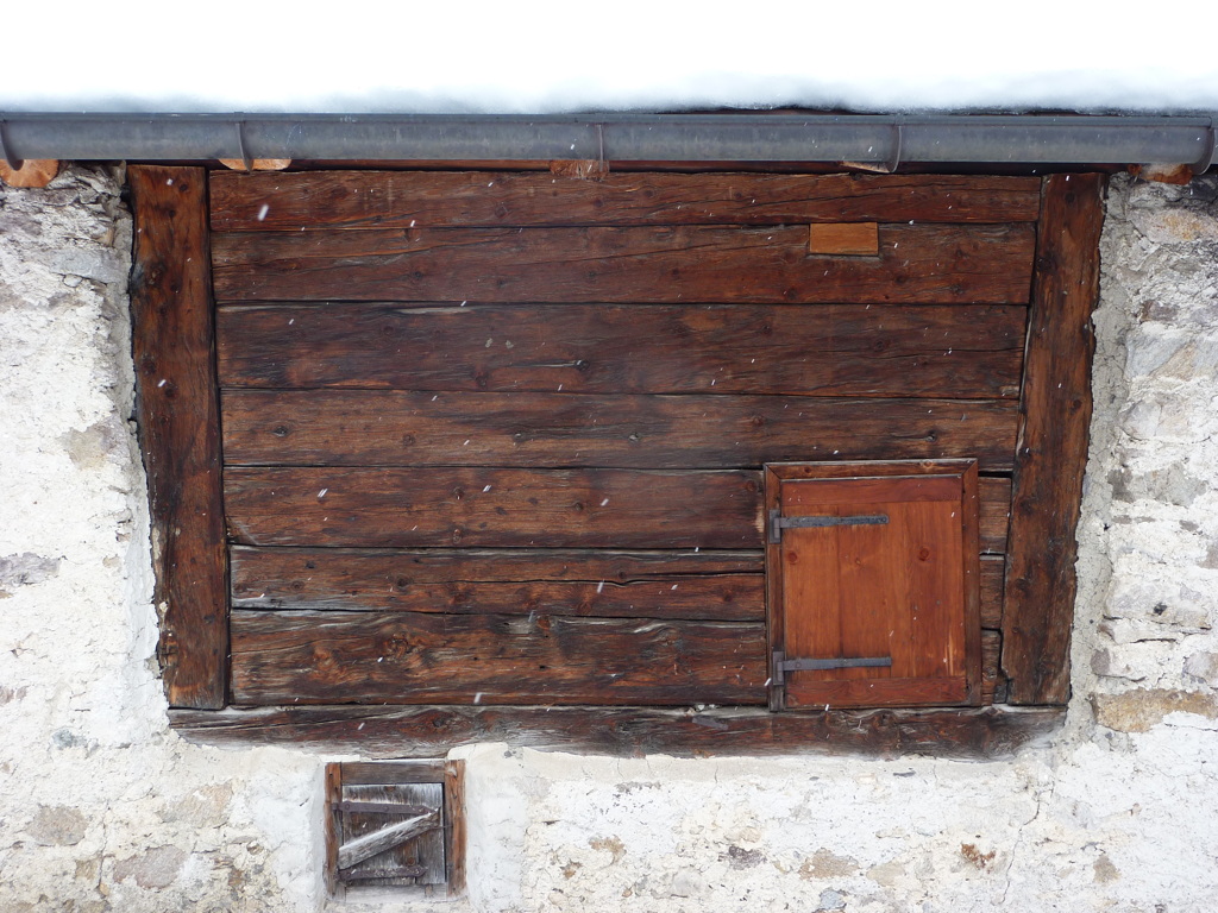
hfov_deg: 44.8
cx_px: 609
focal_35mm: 42
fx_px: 1478
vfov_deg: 34.3
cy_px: 456
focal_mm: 6.9
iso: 80
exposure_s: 1/200
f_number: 4
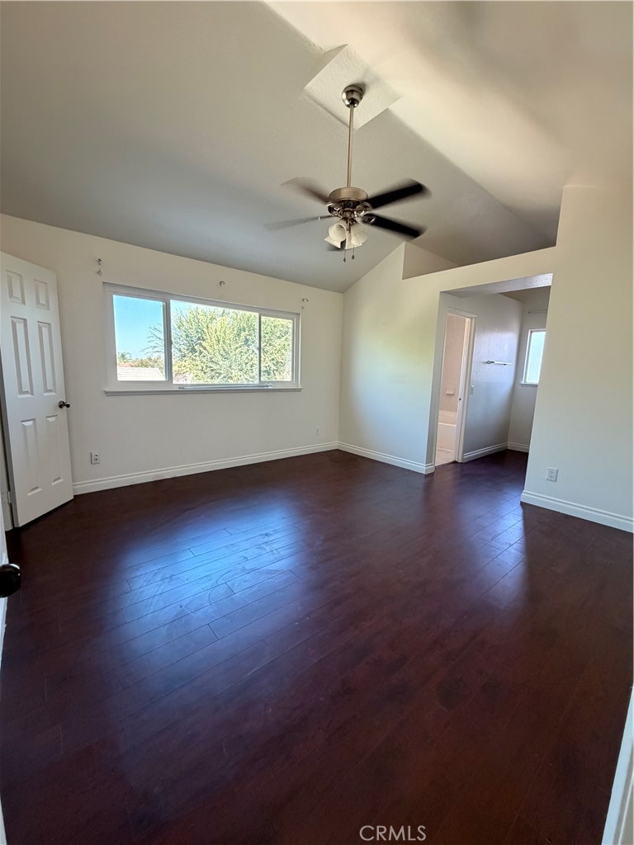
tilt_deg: -9.0
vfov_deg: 102.1
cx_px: 317
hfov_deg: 85.7
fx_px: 342
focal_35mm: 14
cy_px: 422
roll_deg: -2.2
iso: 500
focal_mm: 2.22
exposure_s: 1/60
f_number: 2.2
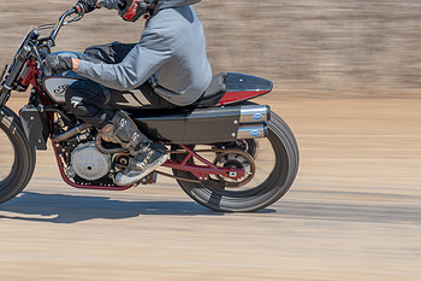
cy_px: 73
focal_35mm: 141
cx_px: 184
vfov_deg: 9.7
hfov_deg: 14.6
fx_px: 1648
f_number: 8
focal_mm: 70
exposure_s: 1/160
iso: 100
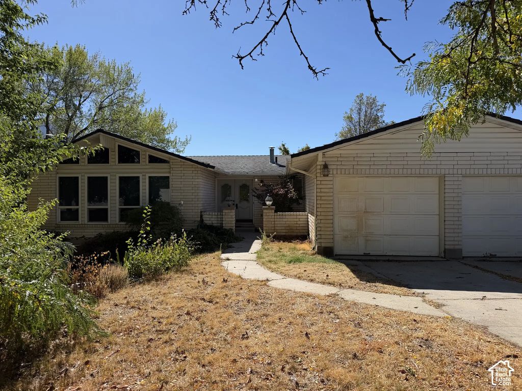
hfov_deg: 71.6
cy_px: 196
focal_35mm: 24
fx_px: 362
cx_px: 261
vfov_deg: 56.8
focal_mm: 6.76
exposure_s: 1/4405
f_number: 1.78
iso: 80
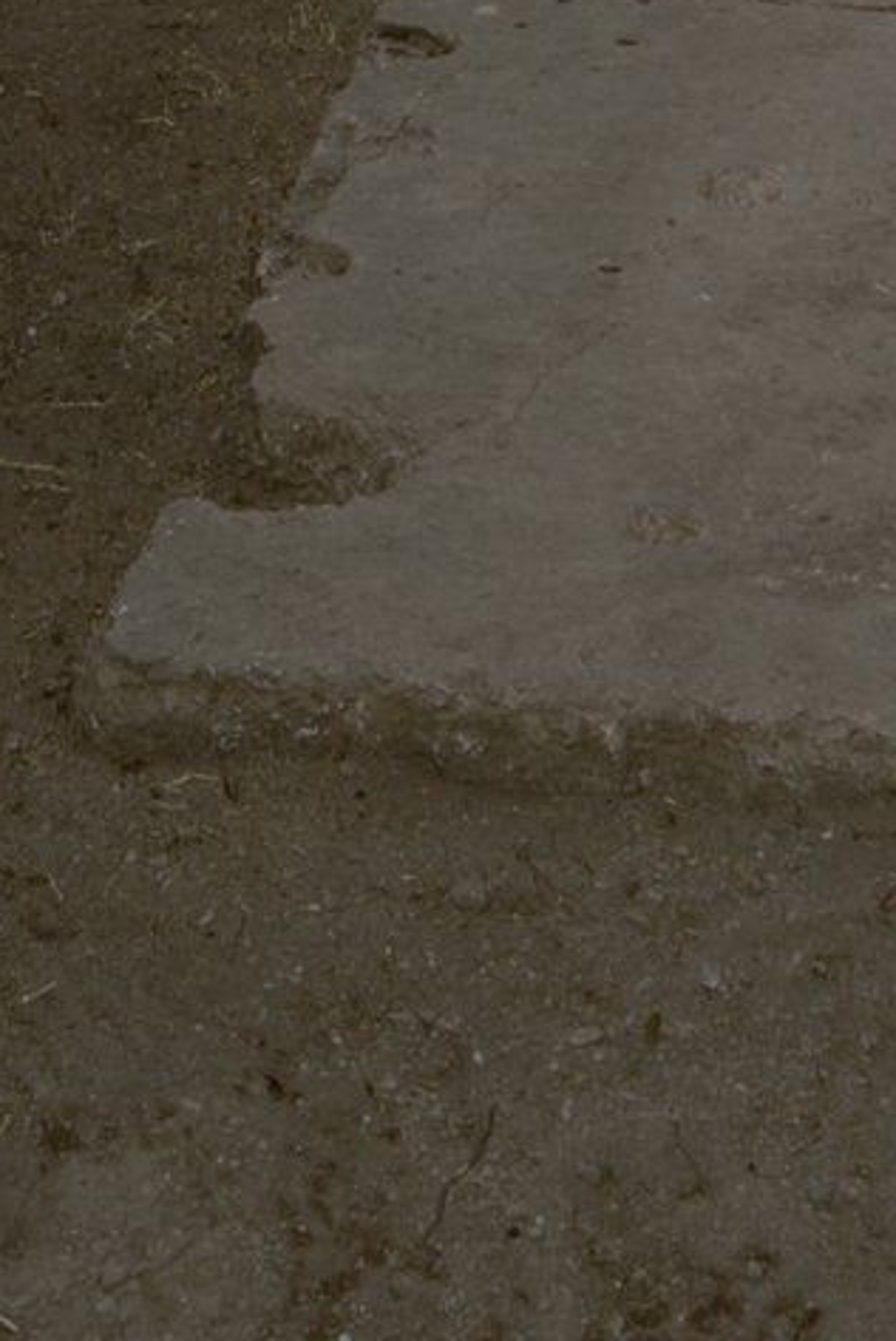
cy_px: -298
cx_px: 48
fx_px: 2833
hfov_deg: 17.6
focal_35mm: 76
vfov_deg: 24.1
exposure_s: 1/80
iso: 200
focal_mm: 24
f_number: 22
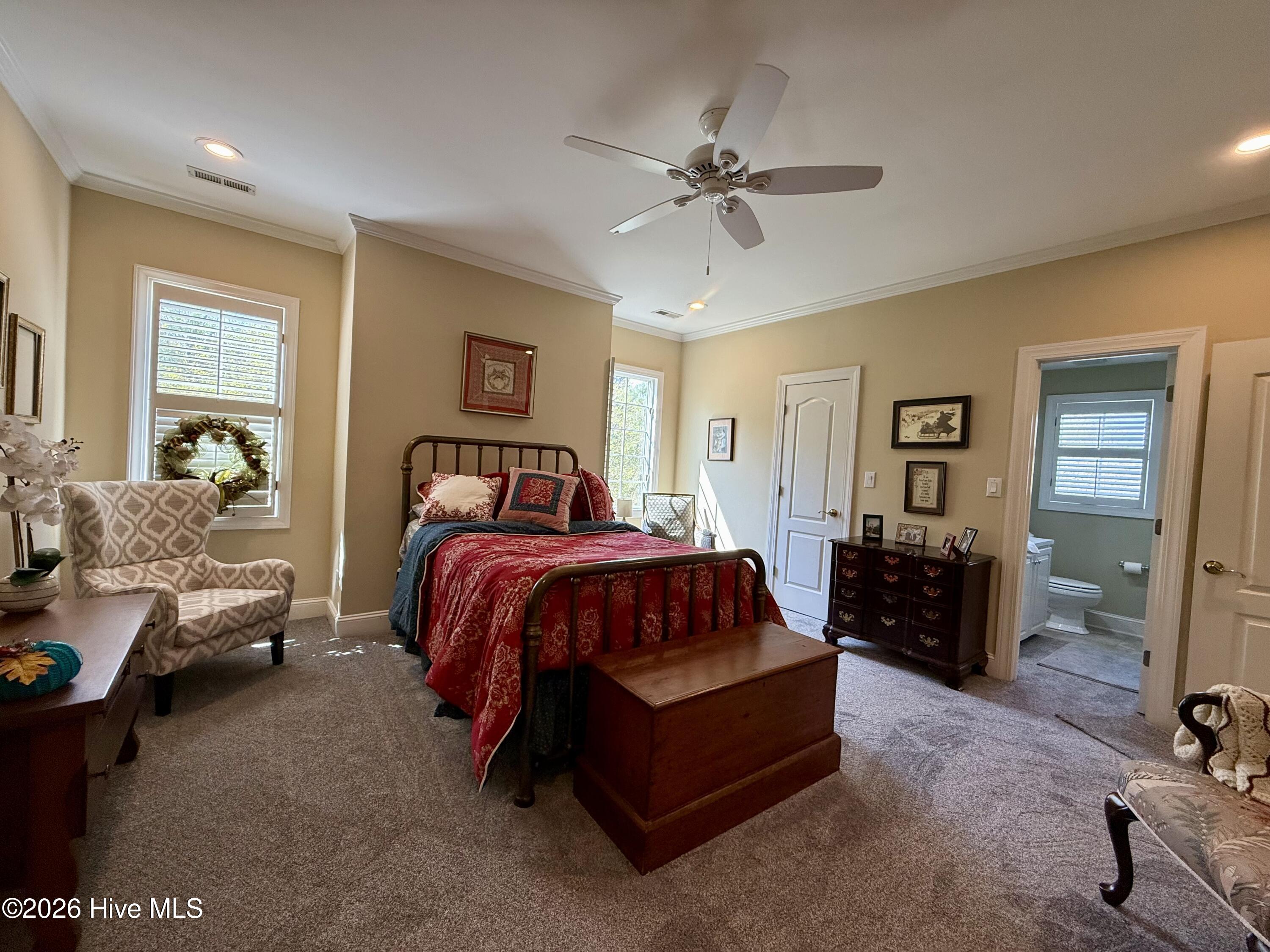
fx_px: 514
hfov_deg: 102.1
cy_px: 476
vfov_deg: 85.7
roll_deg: -4.1
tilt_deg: -0.7
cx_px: 635
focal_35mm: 14
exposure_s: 1/120
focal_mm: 2.22
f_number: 2.2
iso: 125
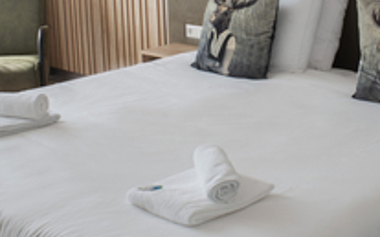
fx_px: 642
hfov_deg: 32.7
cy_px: 18
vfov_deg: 20.4
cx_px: 250
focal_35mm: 62
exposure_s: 1/15
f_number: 11
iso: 200
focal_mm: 28
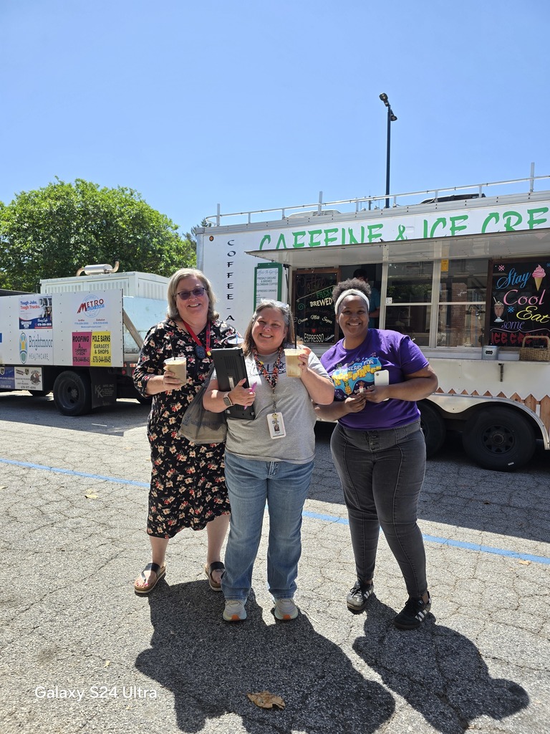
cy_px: 367
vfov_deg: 73.9
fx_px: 487
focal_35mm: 23
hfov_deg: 58.9
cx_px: 275
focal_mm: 6.3
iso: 12
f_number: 1.7
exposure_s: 1/450
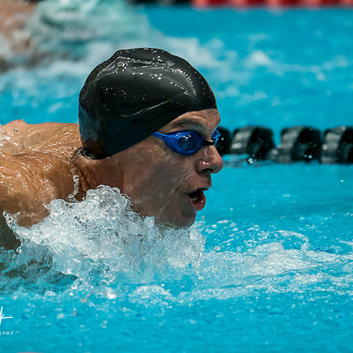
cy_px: 251
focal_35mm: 678
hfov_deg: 2.6
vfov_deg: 2.6
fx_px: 7822
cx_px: 78
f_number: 2.8
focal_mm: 200
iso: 2000
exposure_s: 1/1000
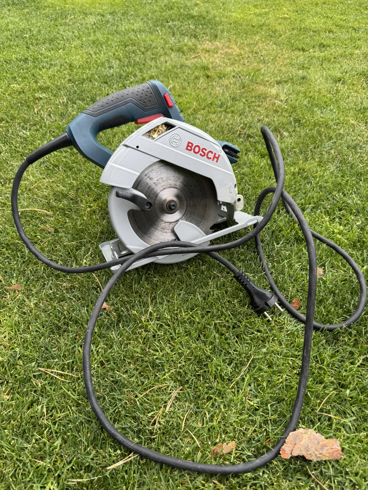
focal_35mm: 24
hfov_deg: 56.8
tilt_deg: -46.8
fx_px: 340
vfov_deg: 71.6
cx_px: 184
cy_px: 245
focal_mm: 6.76
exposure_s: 1/707
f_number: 1.78
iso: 80
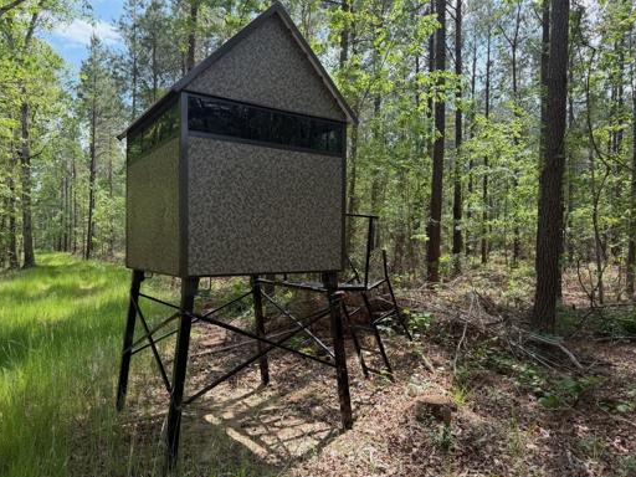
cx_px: 324
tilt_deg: -1.7
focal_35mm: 25
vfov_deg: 54.9
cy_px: 247
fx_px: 459
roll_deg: +0.2
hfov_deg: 69.4
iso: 100
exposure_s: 1/1032
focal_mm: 6.76
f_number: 1.78
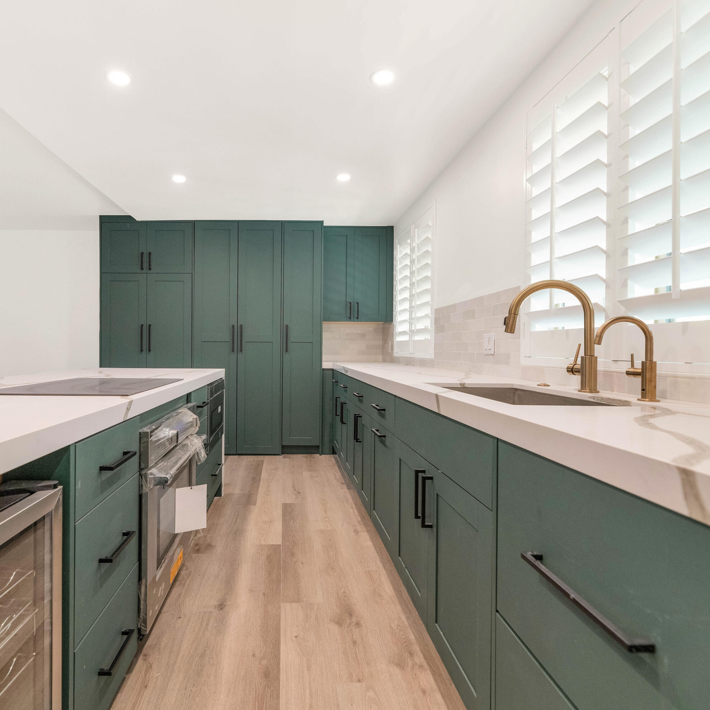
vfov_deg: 80.7
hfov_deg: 79.7
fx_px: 418
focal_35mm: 18
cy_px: 354
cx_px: 280
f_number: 4
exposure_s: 1/100
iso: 1000
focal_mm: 14
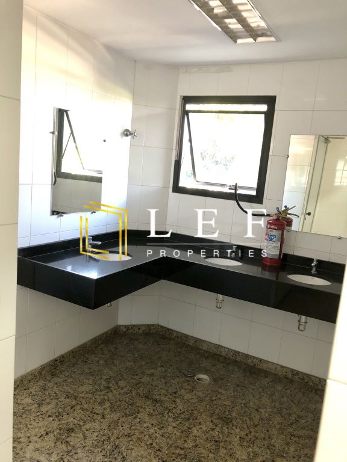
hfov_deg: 49.7
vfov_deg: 63.4
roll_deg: -4.5
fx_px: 374
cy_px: 231
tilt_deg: -8.6
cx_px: 174
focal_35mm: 28
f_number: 1.8
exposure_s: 1/7
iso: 80
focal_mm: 4
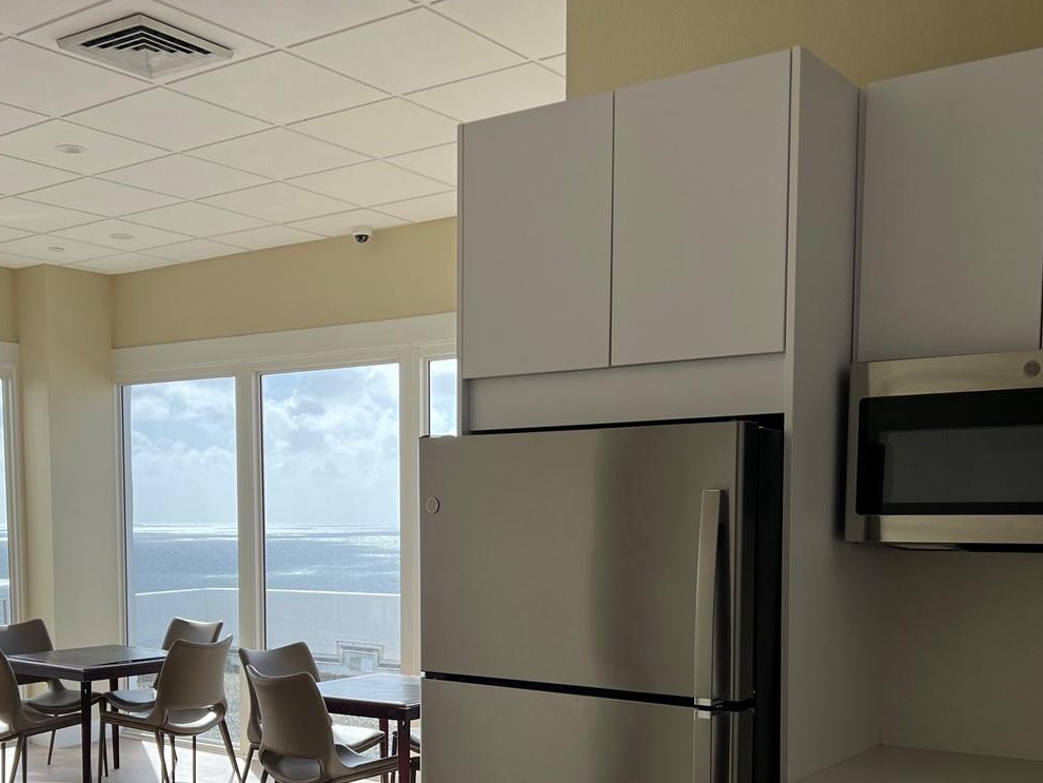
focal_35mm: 42
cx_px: 460
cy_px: 606
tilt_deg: -4.5
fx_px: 1266
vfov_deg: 33.5
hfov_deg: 44.7
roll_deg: +0.5
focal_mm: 5.7
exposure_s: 1/357
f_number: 1.5
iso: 50
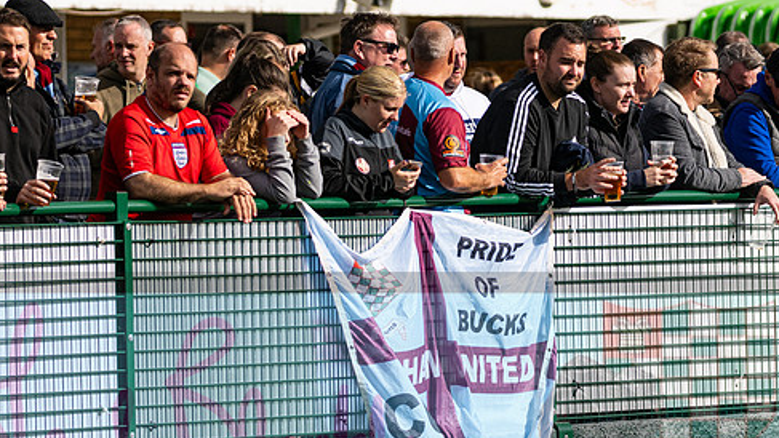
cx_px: 340
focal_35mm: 349
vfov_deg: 3.5
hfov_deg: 6.2
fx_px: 7209
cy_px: 214
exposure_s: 1/10000
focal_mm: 160
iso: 400
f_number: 2.8
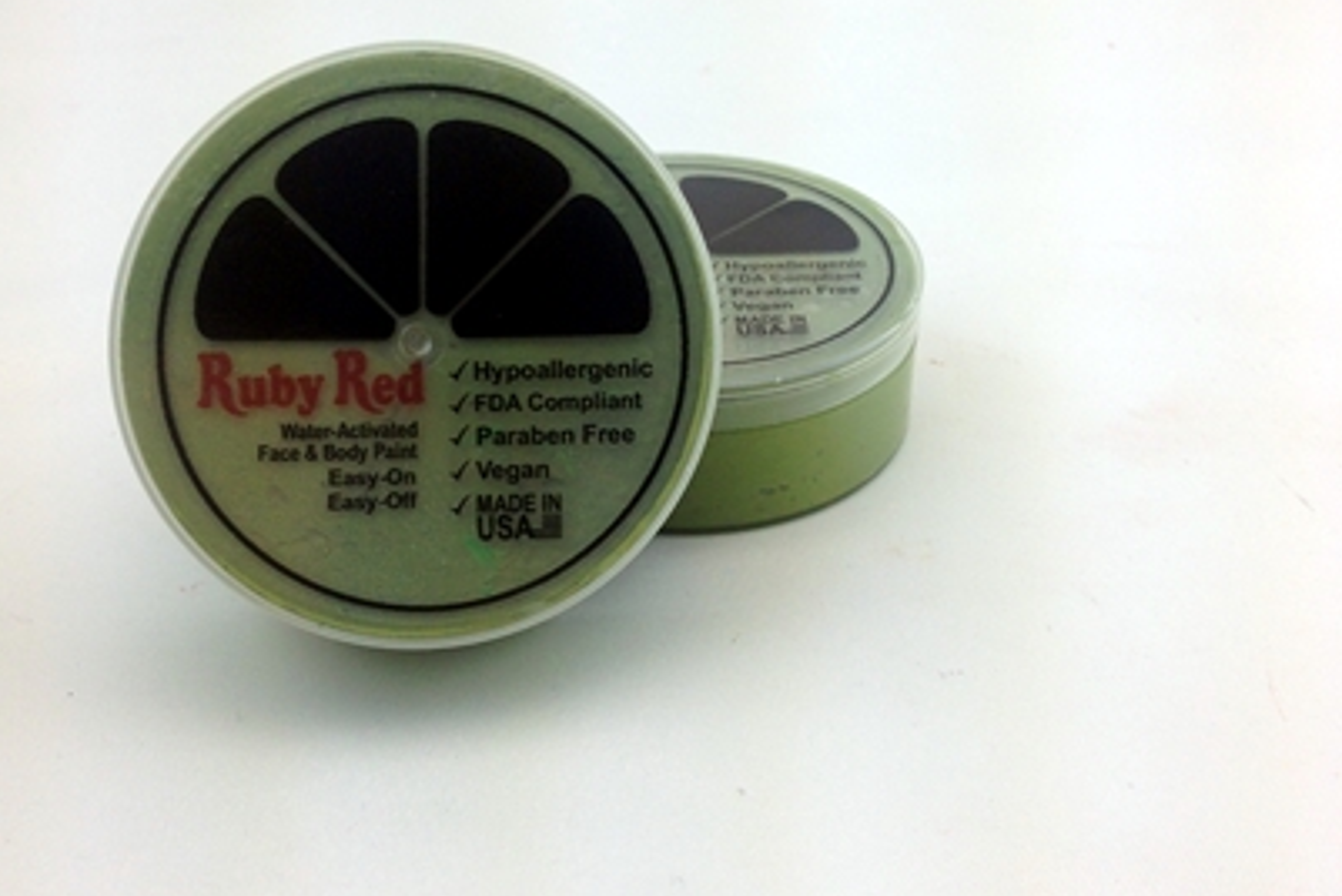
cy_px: 358
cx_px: 659
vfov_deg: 28.6
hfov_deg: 41.9
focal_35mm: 47
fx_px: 1753
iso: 50
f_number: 2.4
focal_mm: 4.12
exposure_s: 1/171
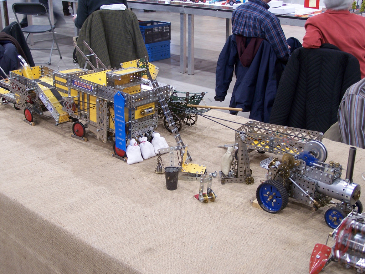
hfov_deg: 37.5
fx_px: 538
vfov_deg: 28.6
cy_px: 137
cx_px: 182
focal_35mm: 51
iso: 80
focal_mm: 8.5
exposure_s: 1/6
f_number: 3
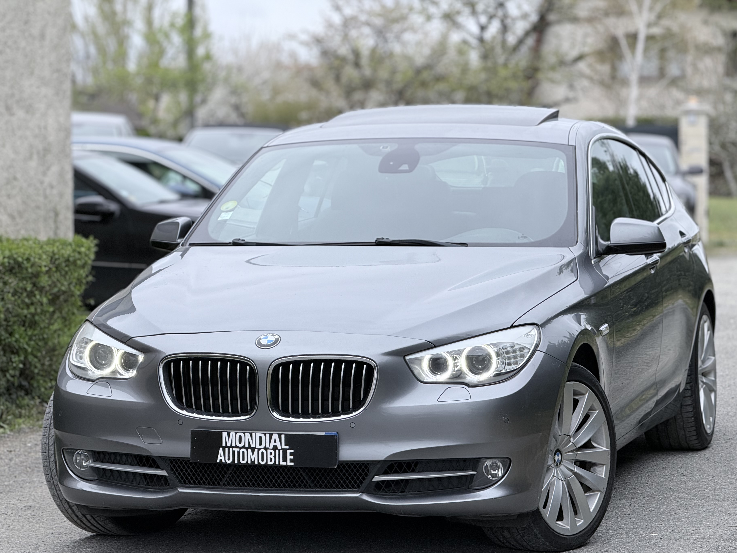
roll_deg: +0.7
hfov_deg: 14.8
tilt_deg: -1.1
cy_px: 300
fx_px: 2831
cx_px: 385
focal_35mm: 133
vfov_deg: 11.1
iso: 50
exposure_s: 1/477
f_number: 2.8
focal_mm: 15.66
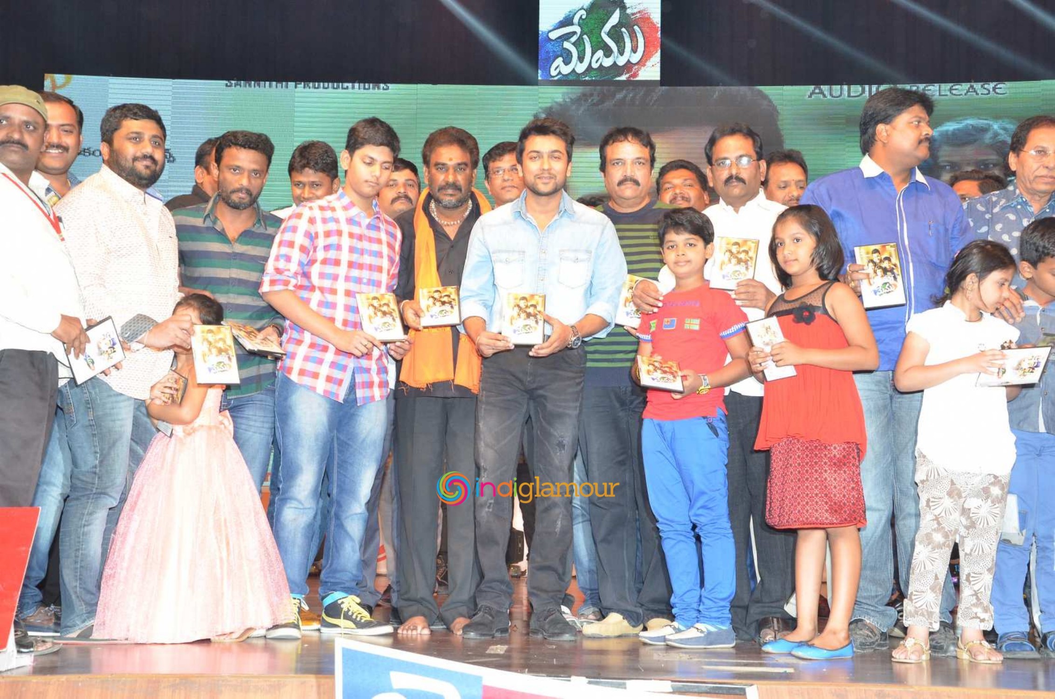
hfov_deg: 37.9
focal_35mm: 52
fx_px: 1536
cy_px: 350
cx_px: 528
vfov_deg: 25.6
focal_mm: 35
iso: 1600
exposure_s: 1/125
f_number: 7.1
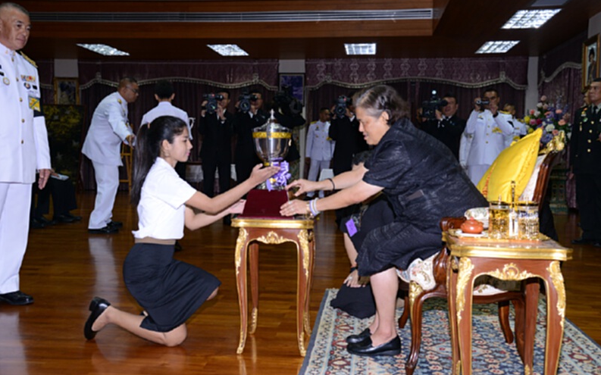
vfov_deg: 35.3
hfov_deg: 54.0
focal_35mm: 36
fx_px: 589
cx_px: 302
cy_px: 175
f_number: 5.6
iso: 1250
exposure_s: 1/125
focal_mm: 35
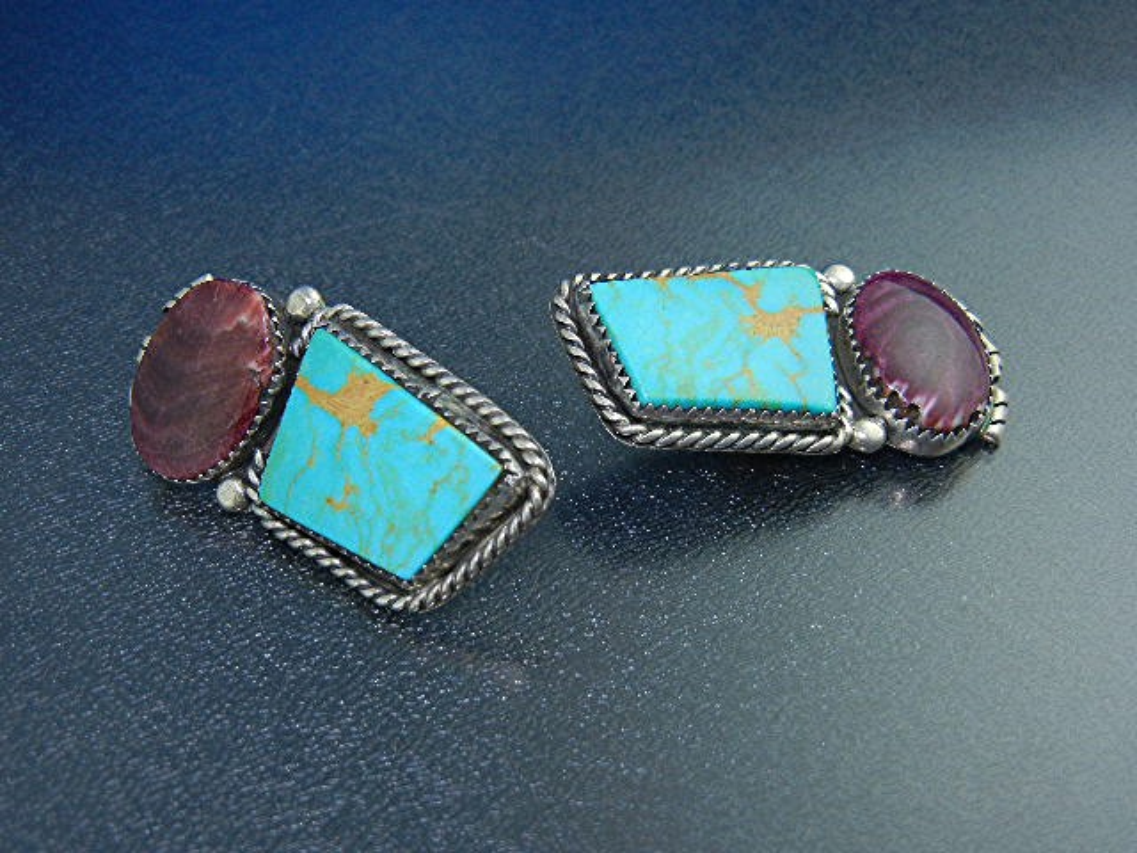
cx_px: 568
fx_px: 1708
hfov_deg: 36.8
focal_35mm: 52
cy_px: 426
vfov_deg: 28.0
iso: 200
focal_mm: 9.3
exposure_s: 1/30
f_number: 3.9
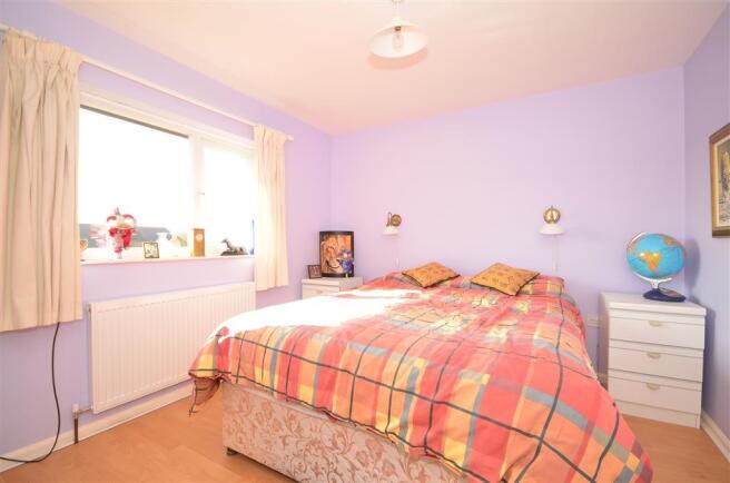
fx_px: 303
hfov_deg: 100.5
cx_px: 365
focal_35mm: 15
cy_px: 242
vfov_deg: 77.0
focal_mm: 10
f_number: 5
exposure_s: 1/80
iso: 200
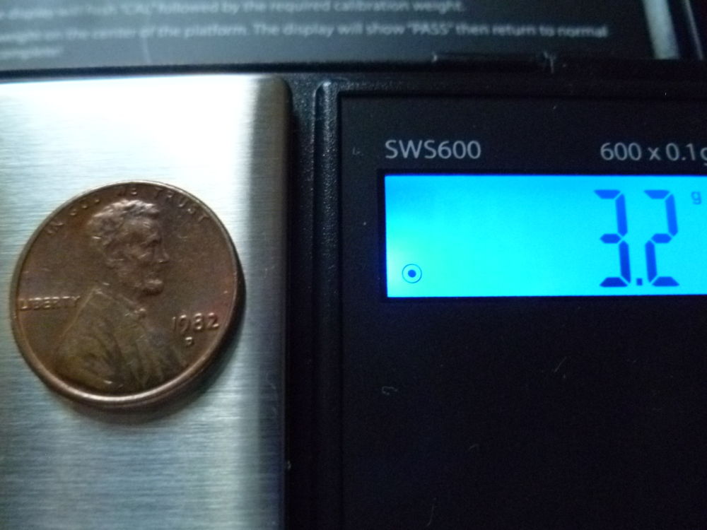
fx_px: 572
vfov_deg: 49.7
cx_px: 354
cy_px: 265
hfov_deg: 63.4
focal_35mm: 28
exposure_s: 1/40
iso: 800
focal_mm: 5
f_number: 3.3
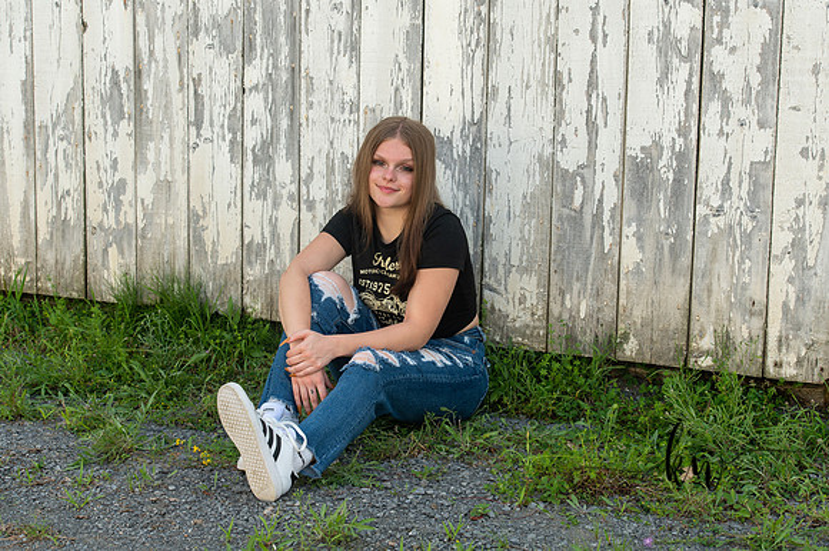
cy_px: 276
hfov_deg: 28.9
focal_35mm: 70
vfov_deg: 19.4
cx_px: 414
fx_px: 1611
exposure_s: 1/250
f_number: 6.3
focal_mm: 70
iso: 400
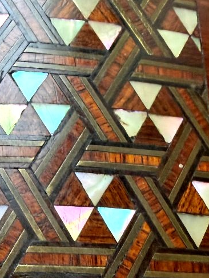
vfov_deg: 30.4
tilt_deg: -72.2
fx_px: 475
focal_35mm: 59
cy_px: 277
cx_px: 11
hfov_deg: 24.0
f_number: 2.2
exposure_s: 1/50
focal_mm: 2.22
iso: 400
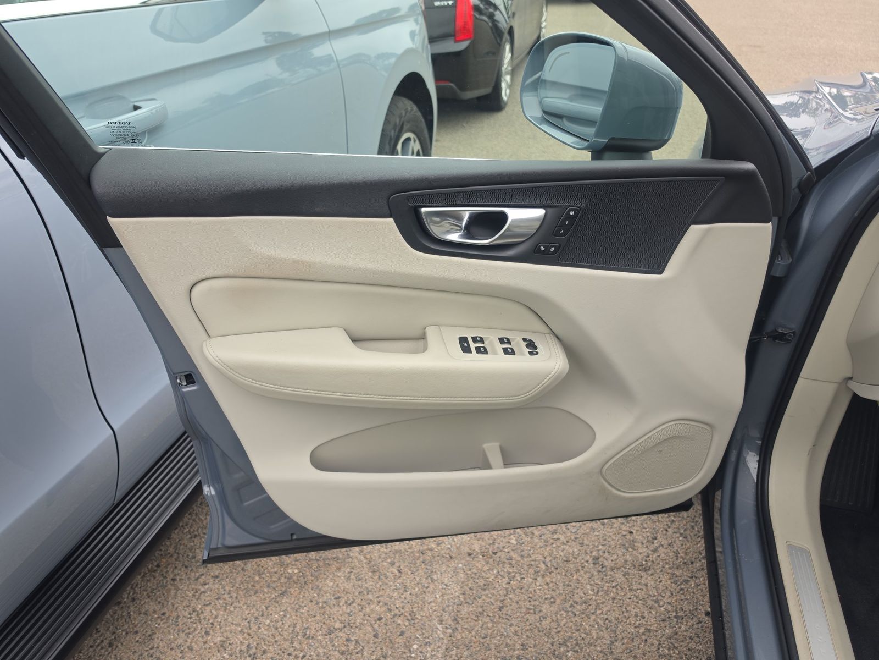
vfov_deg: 58.9
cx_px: 440
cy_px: 330
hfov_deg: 73.9
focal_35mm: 23
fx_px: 584
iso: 11
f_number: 1.4
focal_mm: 6.5
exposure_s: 1/119
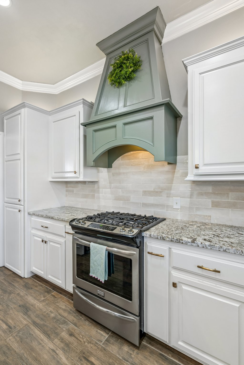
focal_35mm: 16
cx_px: 122
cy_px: 182
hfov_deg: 73.7
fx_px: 163
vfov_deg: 96.7
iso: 200
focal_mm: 16
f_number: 8
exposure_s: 1/6
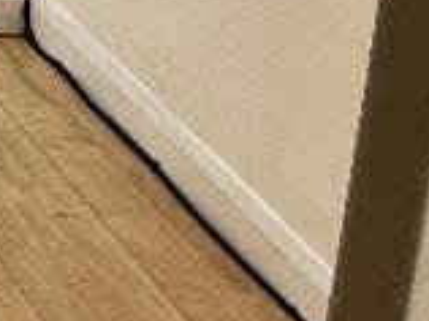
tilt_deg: -14.2
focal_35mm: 169
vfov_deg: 8.3
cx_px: -953
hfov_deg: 9.0
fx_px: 2091
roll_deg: +0.1
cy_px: -345
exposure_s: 1/1372
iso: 50
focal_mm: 5.1
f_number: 1.6
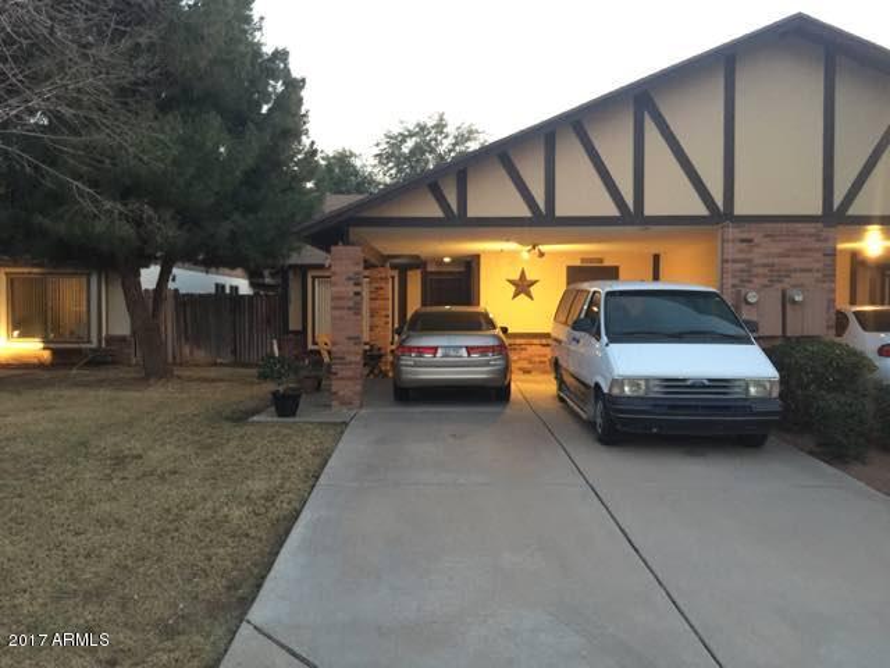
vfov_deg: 48.2
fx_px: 746
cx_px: 445
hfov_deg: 61.7
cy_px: 334
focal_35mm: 29
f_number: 2.2
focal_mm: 4.15
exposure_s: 1/4
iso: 100
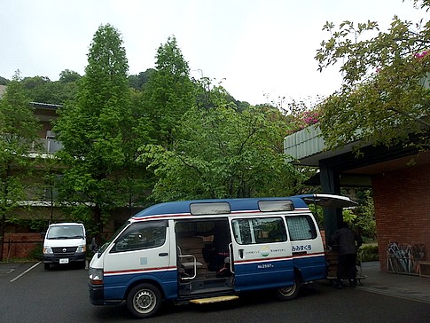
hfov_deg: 67.3
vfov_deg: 53.1
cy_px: 162
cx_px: 215
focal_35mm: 26
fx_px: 323
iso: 100
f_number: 3.5
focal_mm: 4.7
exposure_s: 1/1250
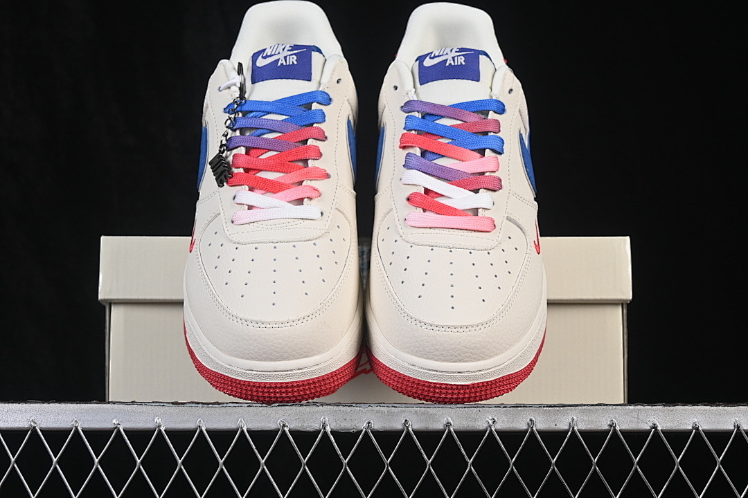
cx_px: 374
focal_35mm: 75
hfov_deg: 27.0
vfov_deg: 18.2
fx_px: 1558
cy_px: 249
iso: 160
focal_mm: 50
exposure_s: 1/80
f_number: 8
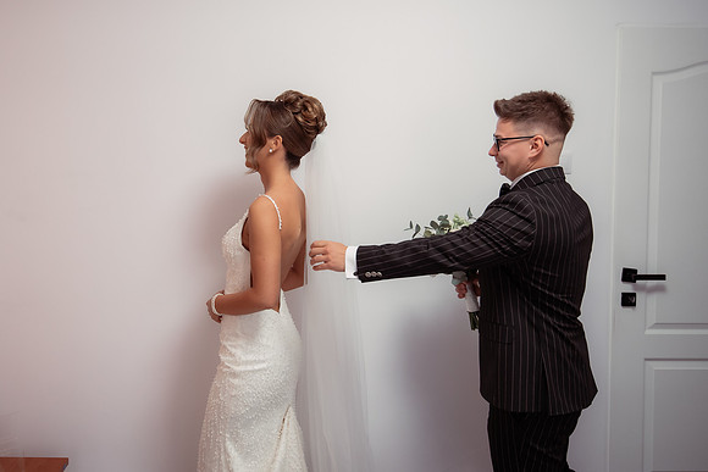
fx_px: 599
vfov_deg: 42.9
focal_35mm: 30
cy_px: 191
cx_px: 278
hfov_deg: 60.6
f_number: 2.8
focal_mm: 23
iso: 1250
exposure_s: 1/320
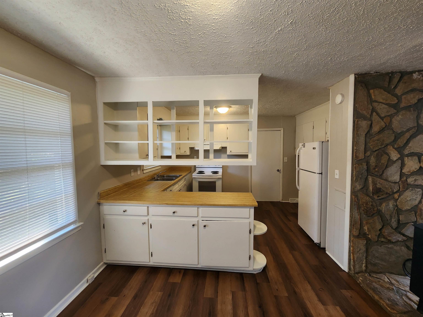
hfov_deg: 106.2
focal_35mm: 13
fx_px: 159
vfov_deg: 89.9
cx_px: 212
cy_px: 158
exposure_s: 1/60
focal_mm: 2.2
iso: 200
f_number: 2.2
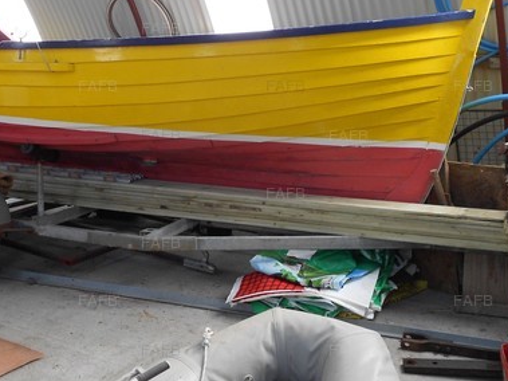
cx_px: 181
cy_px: 115
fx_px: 719
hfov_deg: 38.6
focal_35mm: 49
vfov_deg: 29.4
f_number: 3.4
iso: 80
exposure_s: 1/60
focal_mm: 5.1
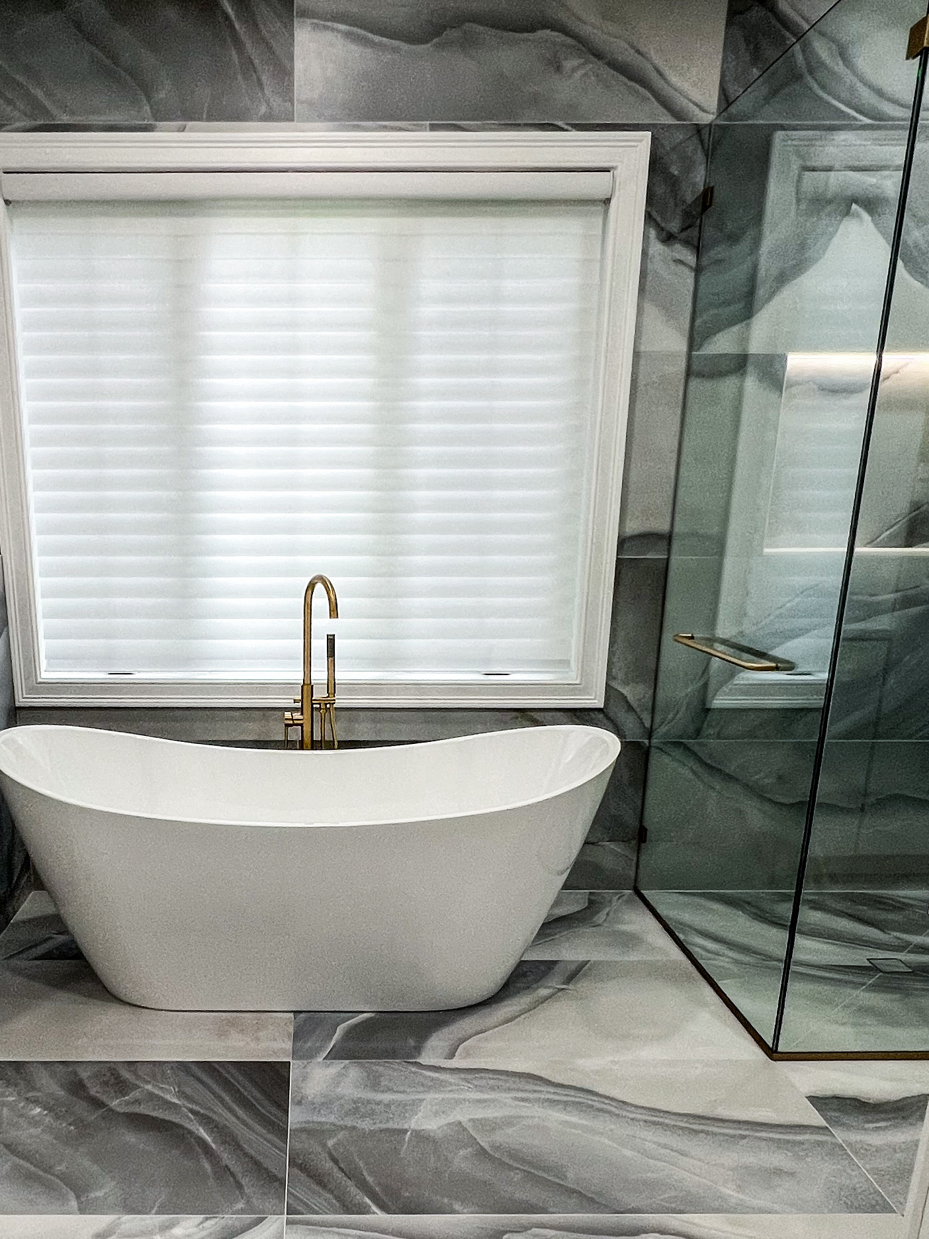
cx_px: 304
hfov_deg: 48.8
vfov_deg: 61.6
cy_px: 848
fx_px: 1002
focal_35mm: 28
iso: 80
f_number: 1.8
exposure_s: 1/120
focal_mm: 1.57
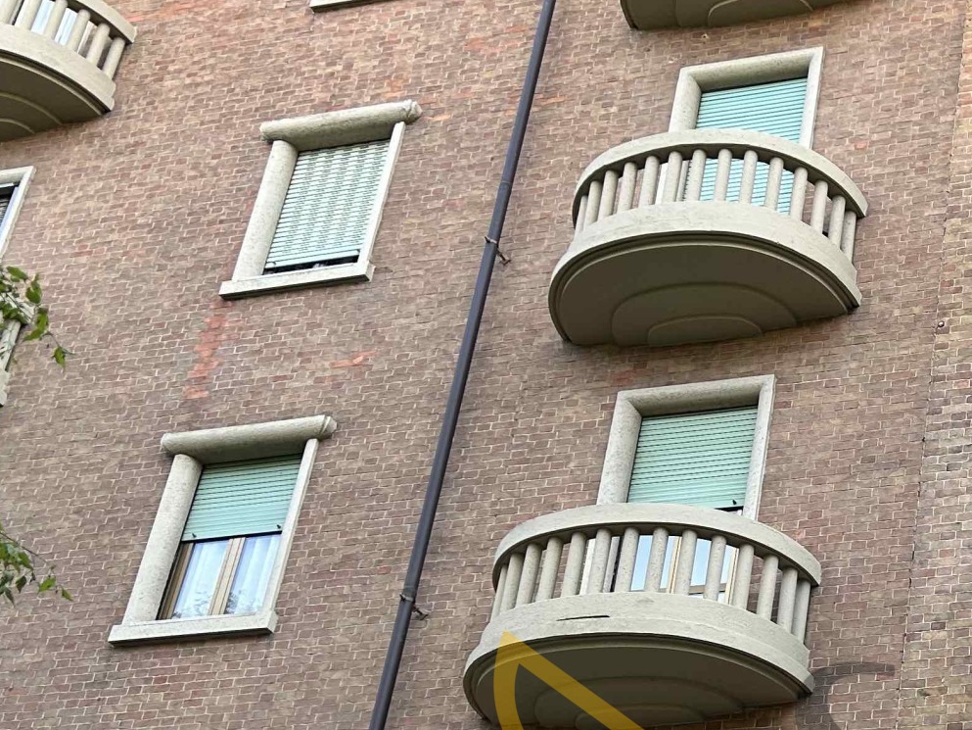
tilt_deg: +27.9
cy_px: 746
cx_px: 1120
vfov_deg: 21.1
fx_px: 1882
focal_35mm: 67
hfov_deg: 26.3
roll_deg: -2.3
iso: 50
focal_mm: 5.7
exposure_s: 1/461
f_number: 1.5
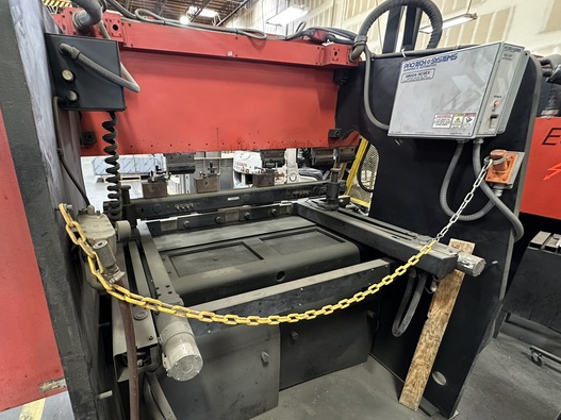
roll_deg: -0.5
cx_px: 232
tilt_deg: -20.3
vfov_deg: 74.4
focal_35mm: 17
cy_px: 234
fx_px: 275
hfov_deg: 90.2
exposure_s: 1/60
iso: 500
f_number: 2.2
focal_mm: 2.22
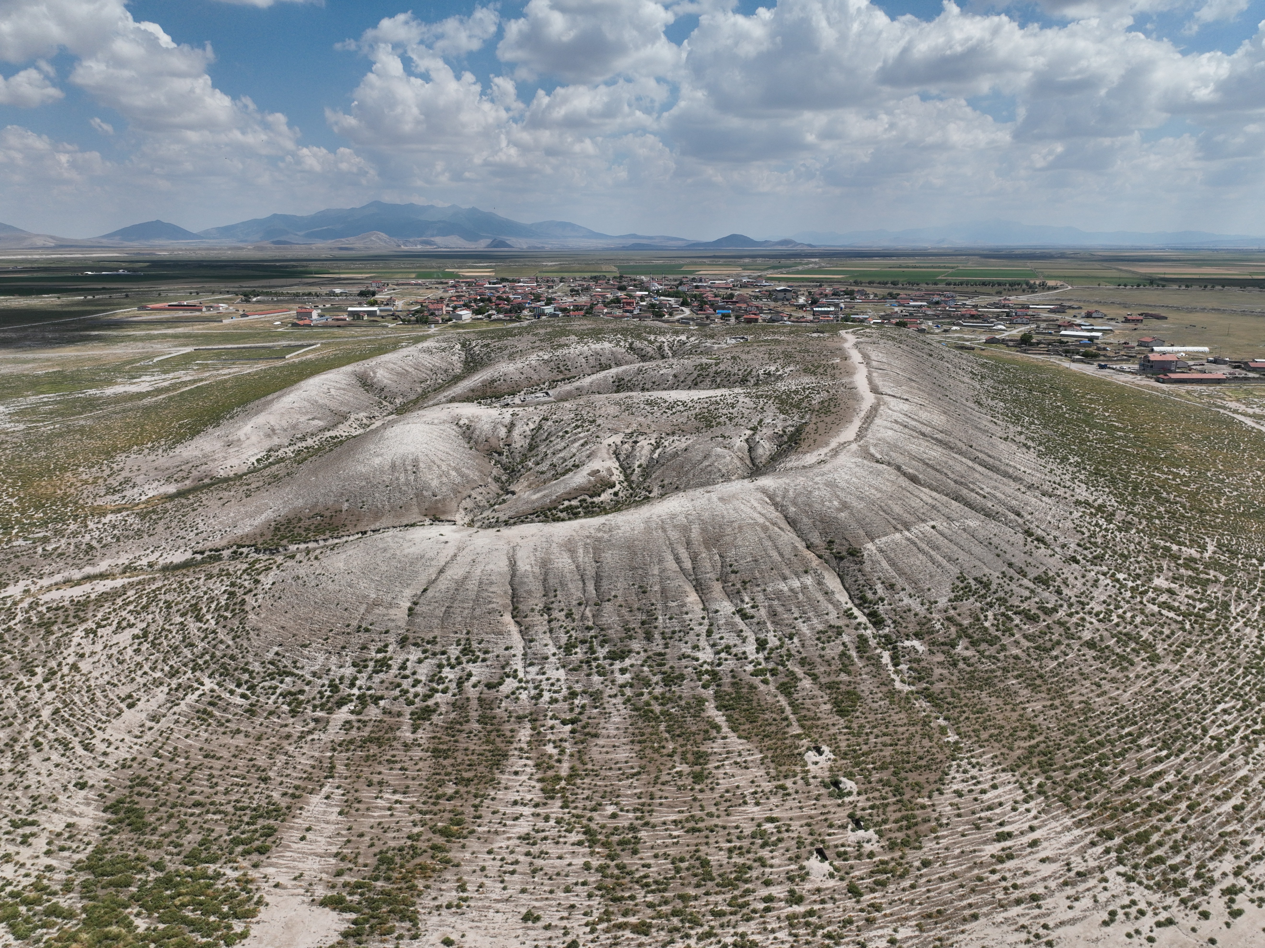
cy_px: 474
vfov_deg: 56.8
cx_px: 632
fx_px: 877
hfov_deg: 71.6
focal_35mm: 24
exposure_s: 1/4000
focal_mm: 12.29
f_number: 2.8
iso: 130
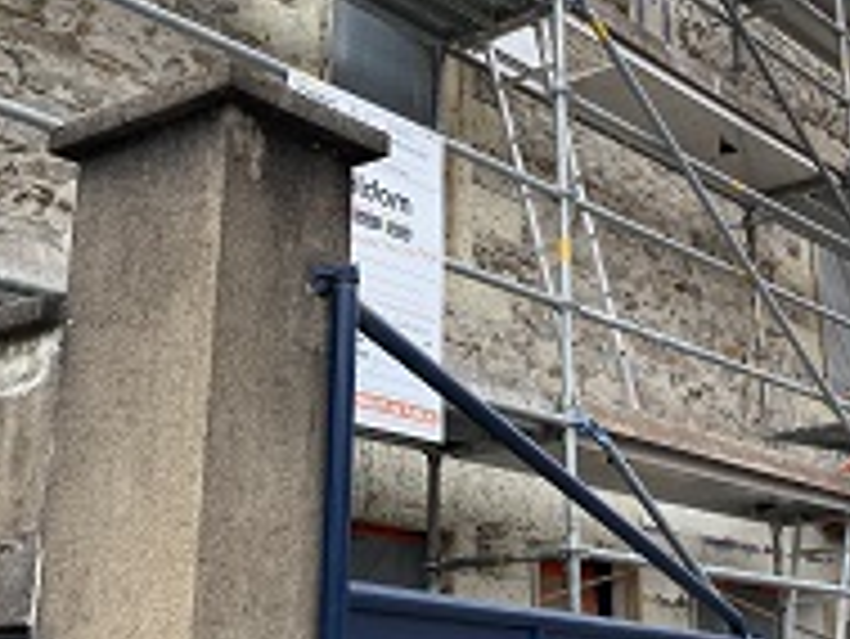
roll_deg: +0.6
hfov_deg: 34.8
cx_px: 490
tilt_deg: +21.6
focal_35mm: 55
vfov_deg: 26.4
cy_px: 202
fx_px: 1351
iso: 32
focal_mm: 4.25
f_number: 1.8
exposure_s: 1/2625
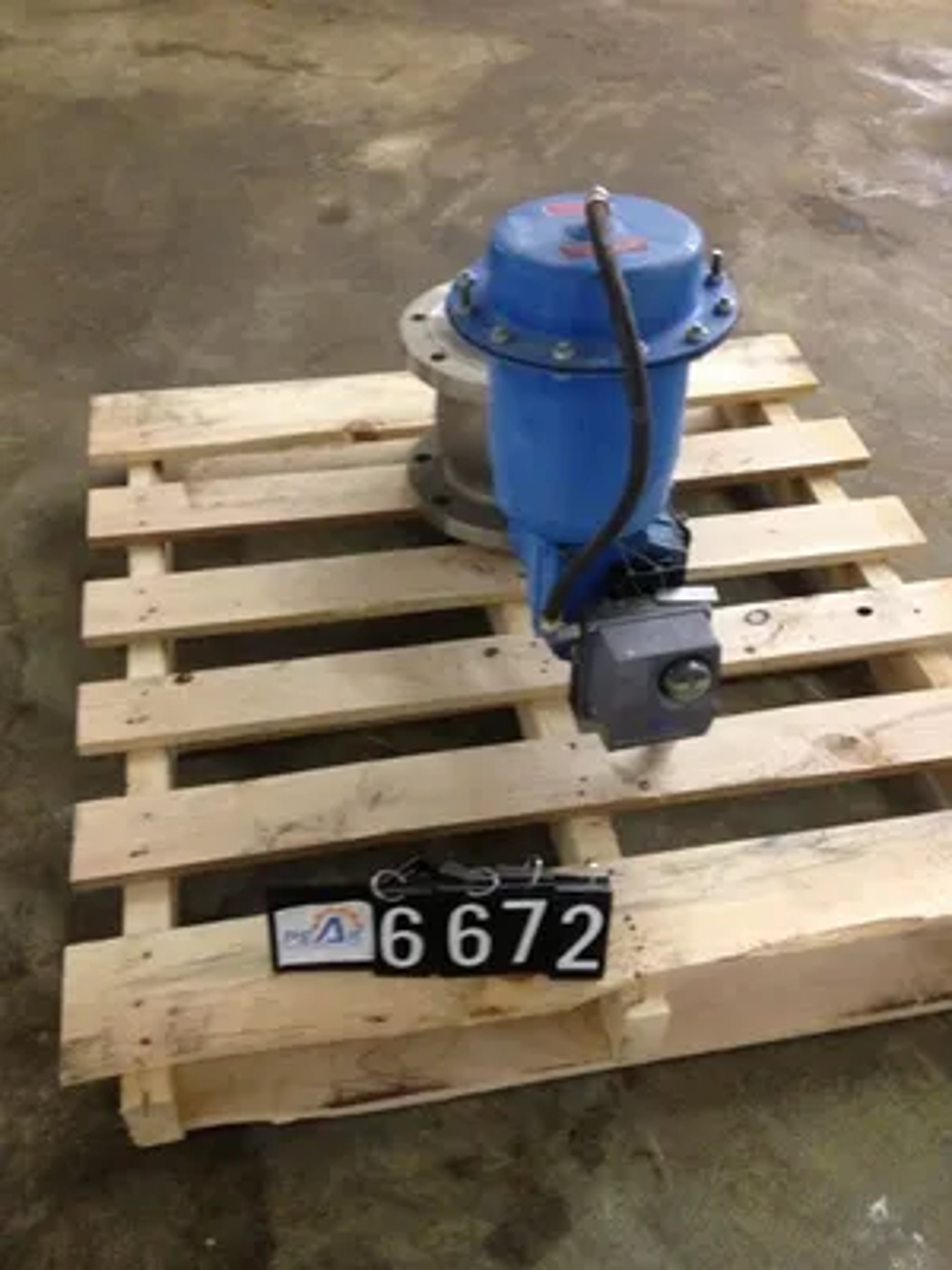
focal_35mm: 35
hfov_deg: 40.7
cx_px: 476
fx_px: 1283
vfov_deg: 52.6
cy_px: 635
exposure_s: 1/20
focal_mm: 4.28
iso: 160
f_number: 2.4
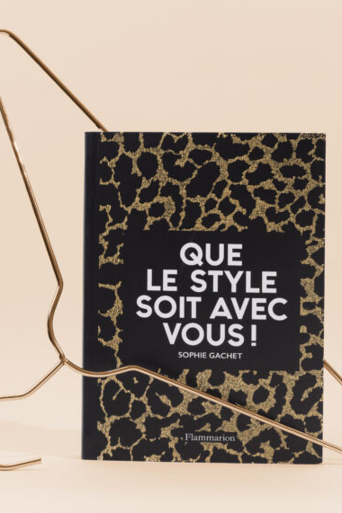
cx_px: 189
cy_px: 256
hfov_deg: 12.1
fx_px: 1612
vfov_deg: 18.1
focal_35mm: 113
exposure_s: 1/60
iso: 500
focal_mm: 50
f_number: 6.3
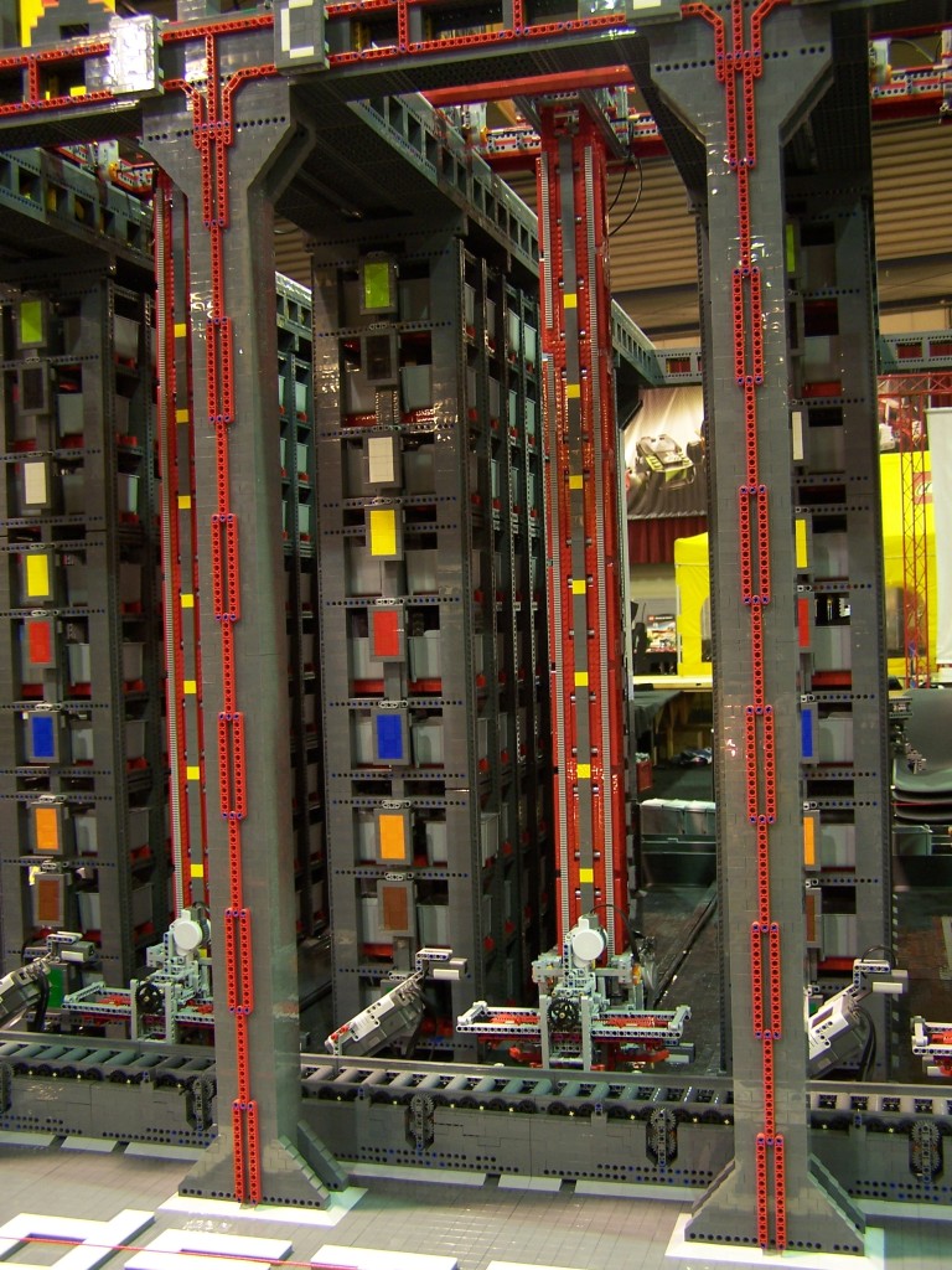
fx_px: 1393
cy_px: 635
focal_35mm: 38
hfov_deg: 37.7
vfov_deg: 49.0
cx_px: 476
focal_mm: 6.3
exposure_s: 1/2
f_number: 2.8
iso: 80
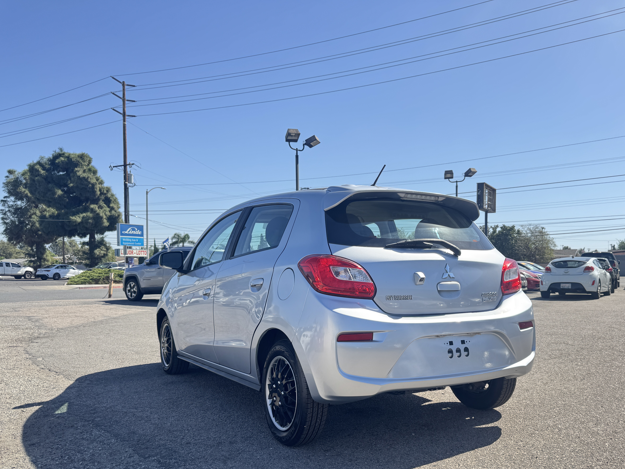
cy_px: 283
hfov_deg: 61.3
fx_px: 524
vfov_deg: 47.9
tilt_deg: -1.9
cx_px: 366
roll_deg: -0.3
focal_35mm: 29
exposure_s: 1/1923
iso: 80
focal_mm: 6.76
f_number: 1.78
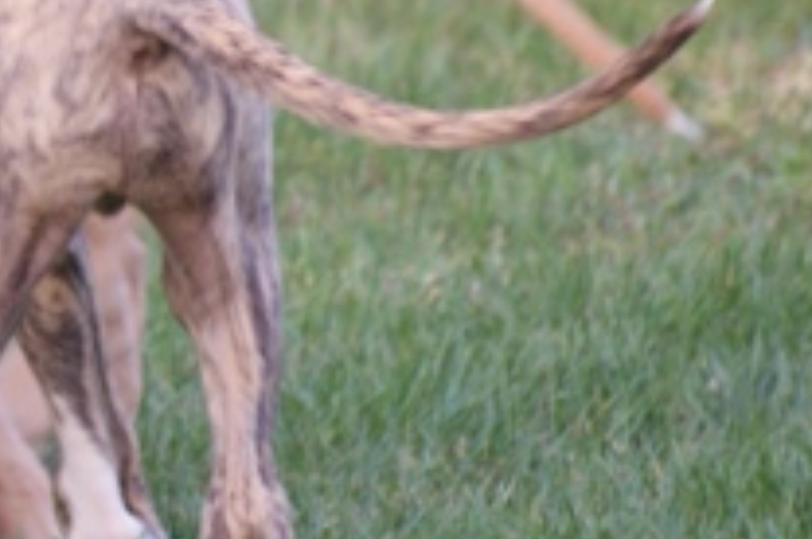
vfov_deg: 1.5
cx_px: -219
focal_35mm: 925
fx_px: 20831
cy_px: 139
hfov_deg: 2.2
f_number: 5
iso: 400
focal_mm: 200
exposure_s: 1/125
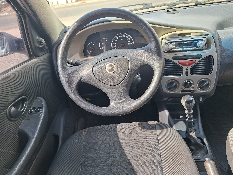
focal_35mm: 23
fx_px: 155
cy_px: 88
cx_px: 116
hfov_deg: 73.9
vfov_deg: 58.9
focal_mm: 5.54
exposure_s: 1/133
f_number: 1.8
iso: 50
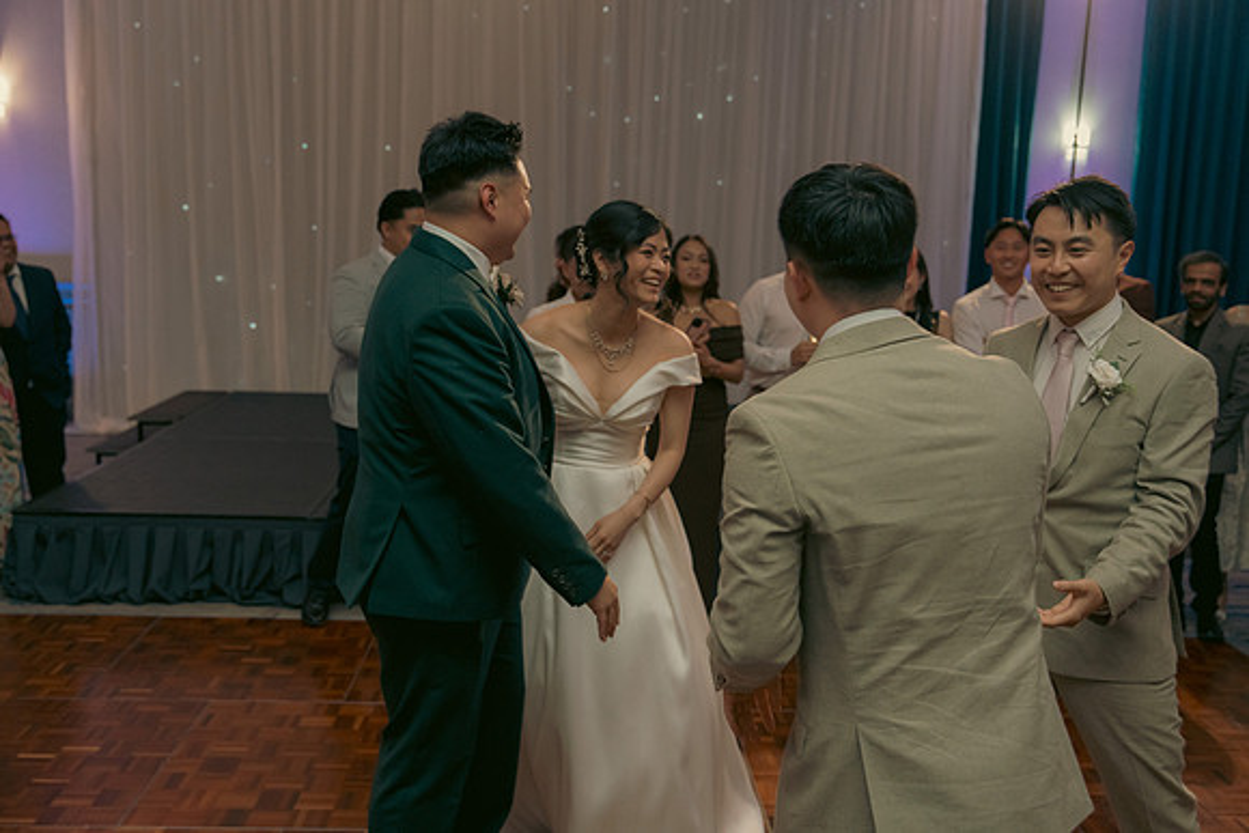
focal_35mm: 35
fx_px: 1215
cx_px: 624
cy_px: 416
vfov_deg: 37.9
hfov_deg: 54.4
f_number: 3.5
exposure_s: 1/160
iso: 2500
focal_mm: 35
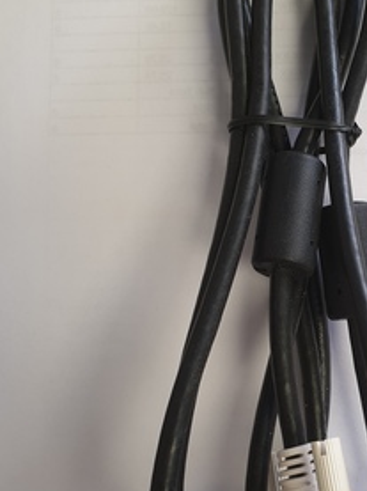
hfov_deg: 29.9
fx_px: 666
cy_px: 273
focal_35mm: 47
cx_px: 304
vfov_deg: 40.4
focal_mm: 4.3
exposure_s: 1/50
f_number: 2.4
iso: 80
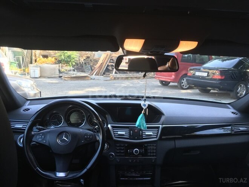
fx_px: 209
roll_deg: -3.9
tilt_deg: -8.3
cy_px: 94
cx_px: 124
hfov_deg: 61.7
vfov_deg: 48.2
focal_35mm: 29
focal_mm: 4.15
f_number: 2.2
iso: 40
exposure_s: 1/100
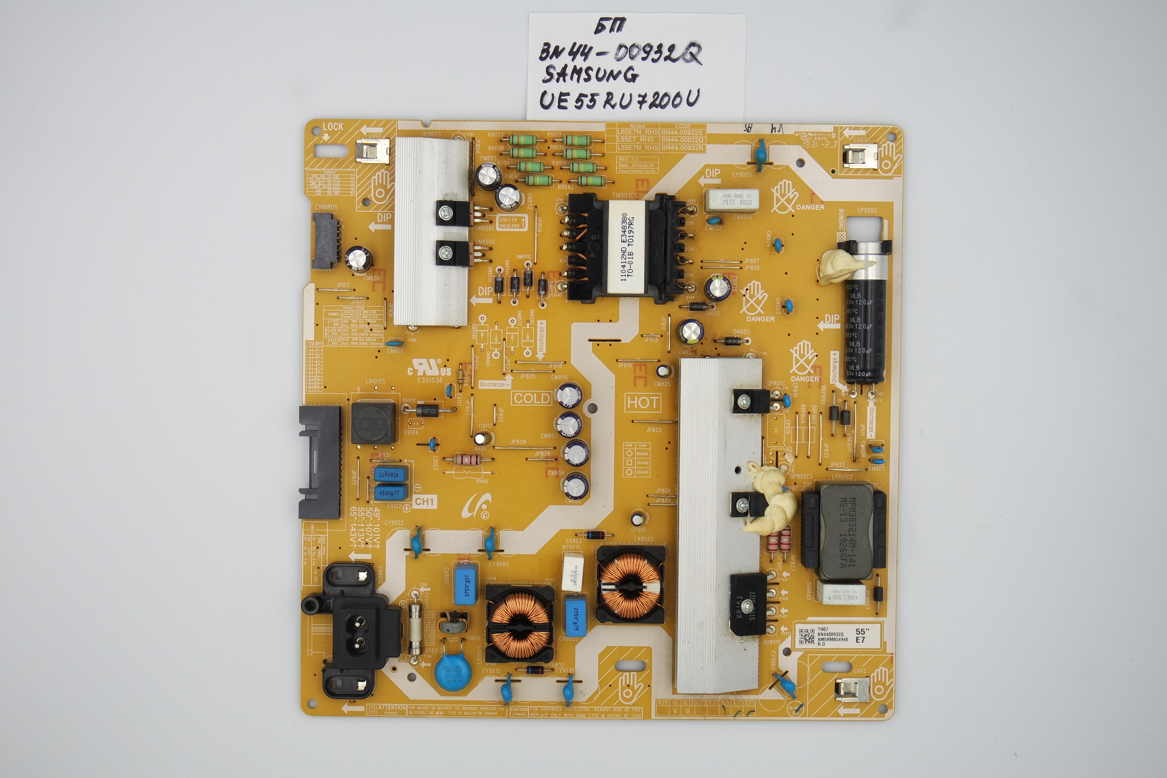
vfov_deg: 28.1
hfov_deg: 41.1
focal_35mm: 48
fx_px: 1556
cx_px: 584
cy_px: 389
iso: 160
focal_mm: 18
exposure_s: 1/125
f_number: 5
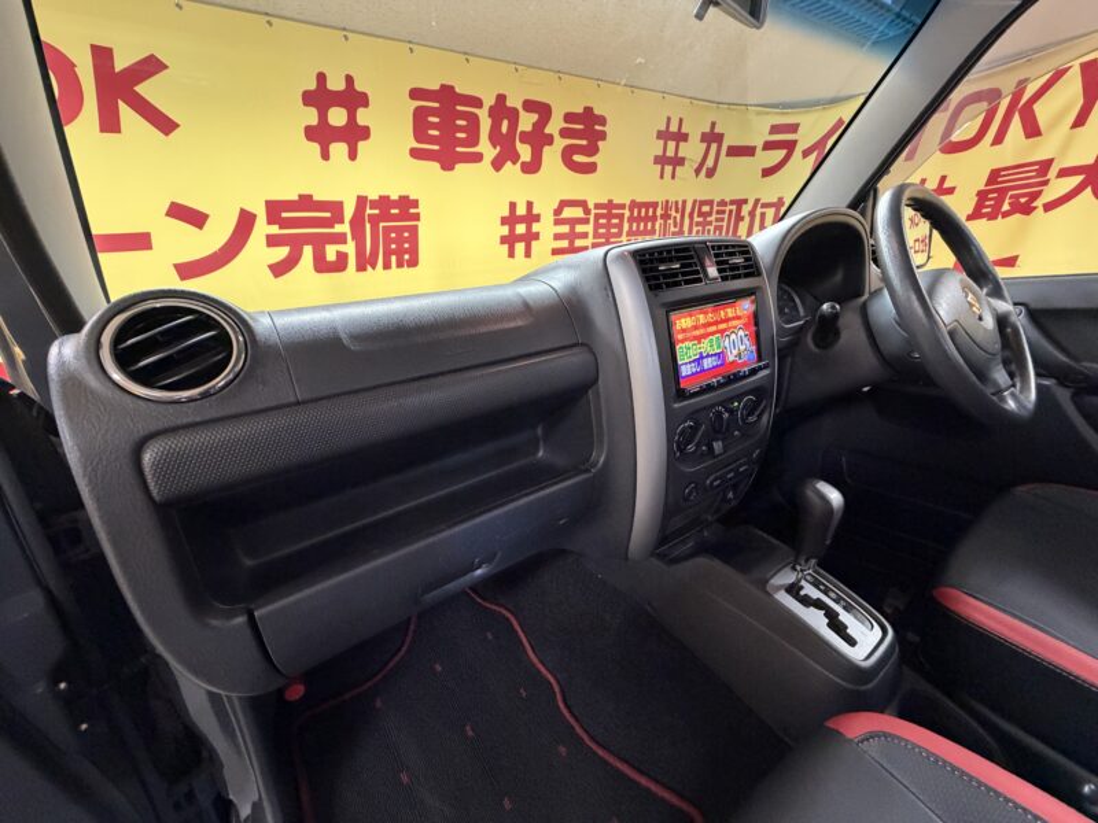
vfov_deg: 85.7
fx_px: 444
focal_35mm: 14
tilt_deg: -18.7
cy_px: 412
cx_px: 549
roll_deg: +4.9
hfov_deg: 102.1
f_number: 2.2
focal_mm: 2.22
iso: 400
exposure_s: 1/50
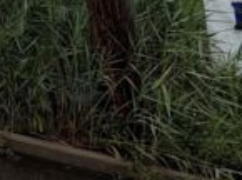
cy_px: -82
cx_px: -254
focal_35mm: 62
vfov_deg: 20.5
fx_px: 432
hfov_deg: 18.5
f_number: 2.2
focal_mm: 2.22
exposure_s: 1/770
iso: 25
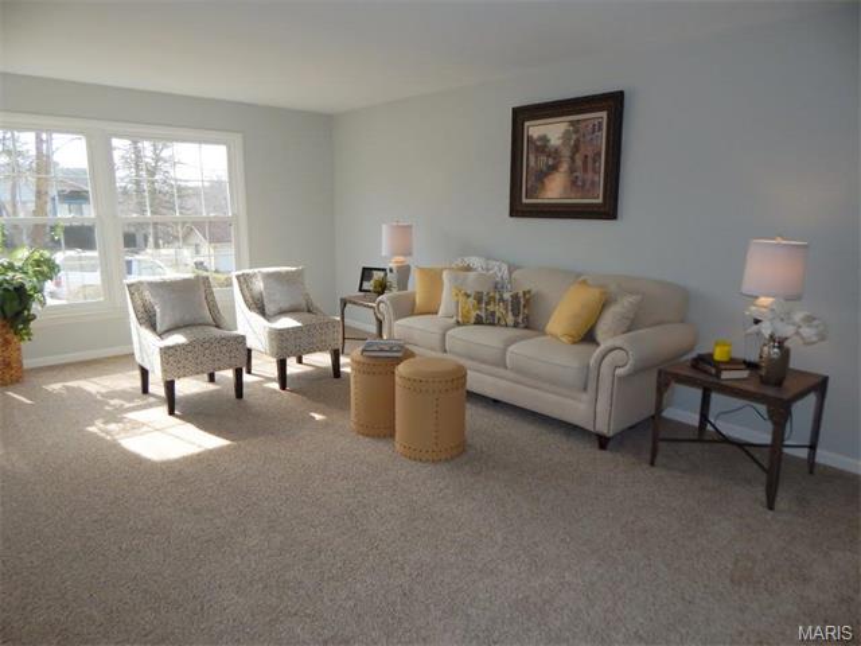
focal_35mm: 22
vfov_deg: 61.1
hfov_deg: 76.4
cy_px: 323
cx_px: 430
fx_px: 547
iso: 125
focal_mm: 4
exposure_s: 1/200
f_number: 3
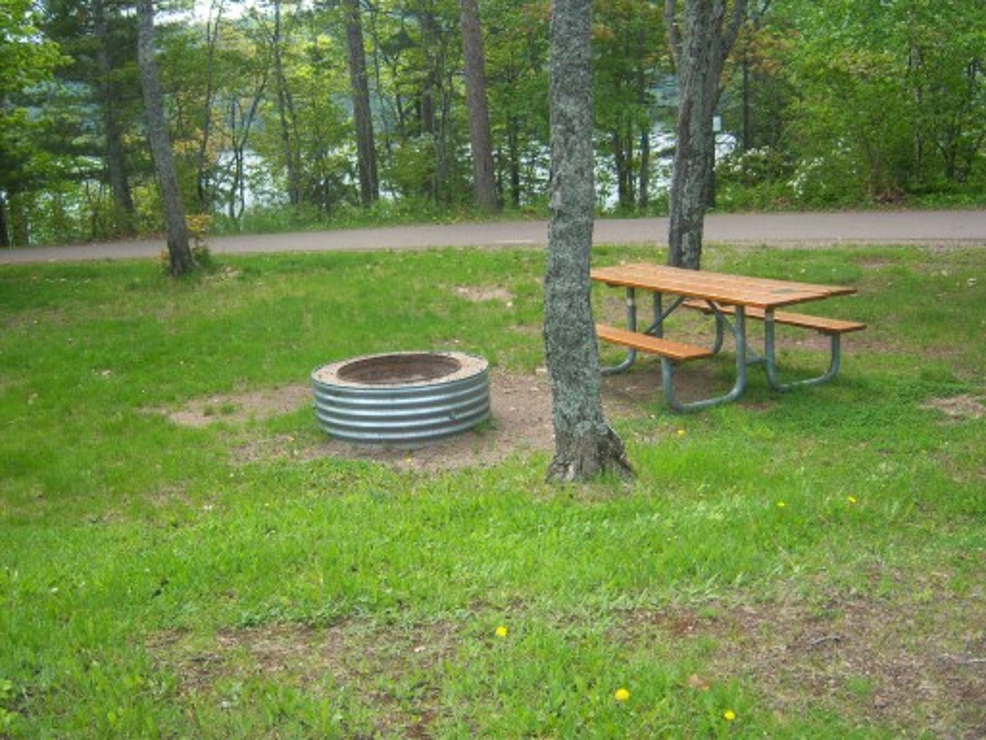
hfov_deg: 51.3
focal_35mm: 36
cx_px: 493
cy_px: 370
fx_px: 1026
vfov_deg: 39.7
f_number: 2.8
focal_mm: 7.5
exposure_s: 1/400
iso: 80
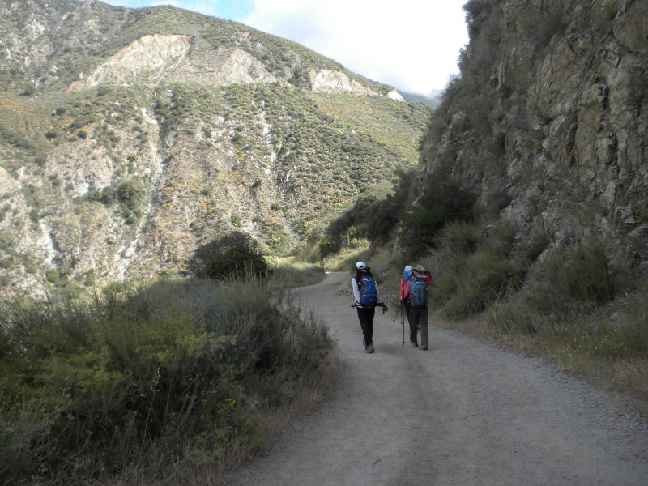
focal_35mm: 37
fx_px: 693
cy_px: 243
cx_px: 324
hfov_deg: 50.1
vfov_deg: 38.7
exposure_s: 1/352
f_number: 3.5
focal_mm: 6.6
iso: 81
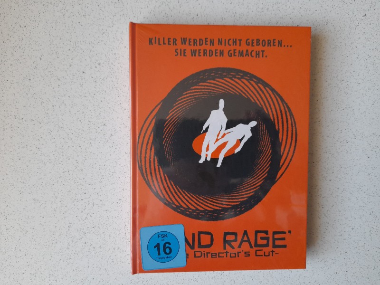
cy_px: 142
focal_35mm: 25
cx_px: 190
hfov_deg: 69.4
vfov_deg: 54.9
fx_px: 274
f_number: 2
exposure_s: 1/60
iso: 200
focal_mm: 4.6
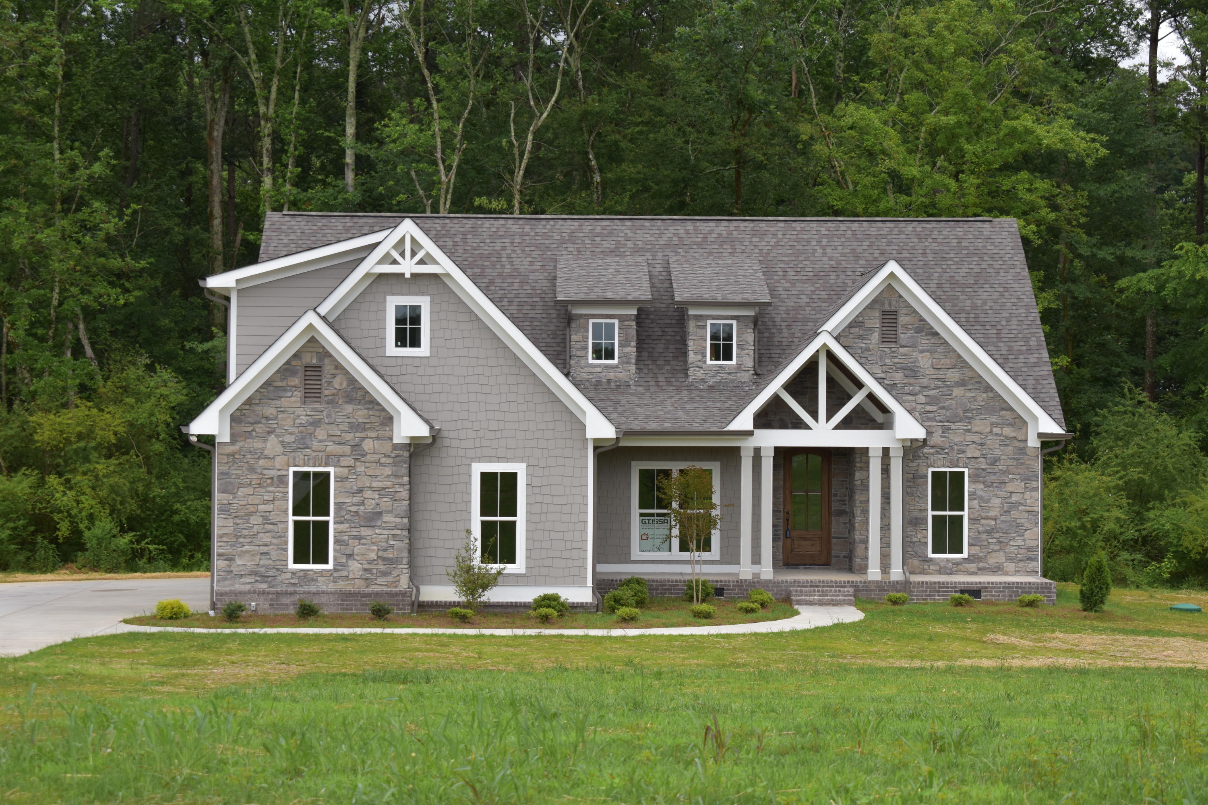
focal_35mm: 75
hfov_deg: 27.0
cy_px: 402
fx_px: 2516
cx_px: 604
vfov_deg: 18.2
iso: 200
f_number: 5.6
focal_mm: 50
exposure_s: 1/200
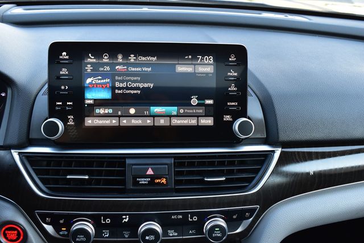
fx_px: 394
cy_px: 122
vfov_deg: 34.2
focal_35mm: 39
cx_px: 182
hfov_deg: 49.6
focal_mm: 26
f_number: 7.1
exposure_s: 1/30
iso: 400
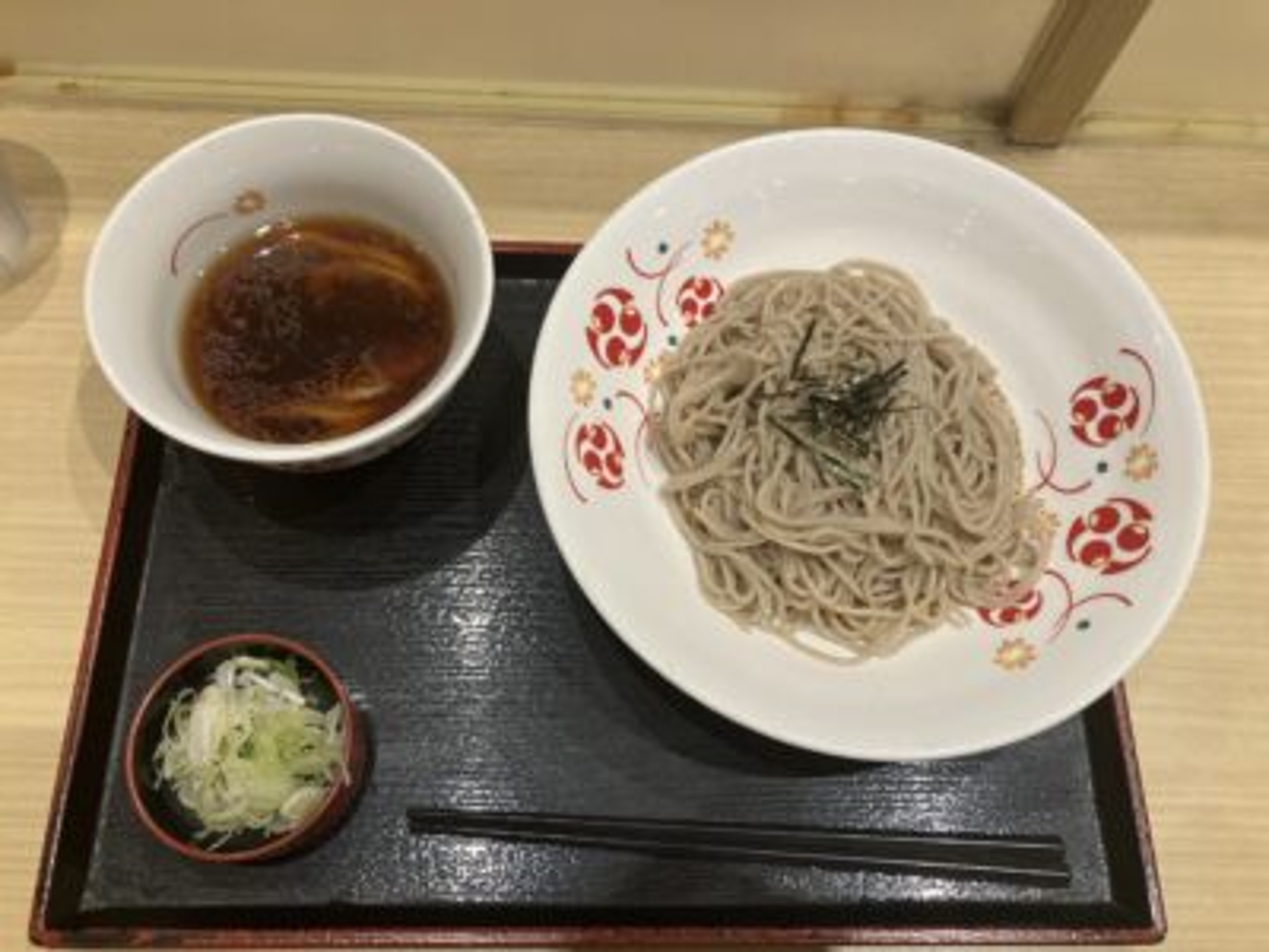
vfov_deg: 49.7
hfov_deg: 63.4
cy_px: 476
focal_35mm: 28
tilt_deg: -67.6
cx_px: 634
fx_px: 1026
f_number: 1.8
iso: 80
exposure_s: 1/121
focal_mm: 3.99
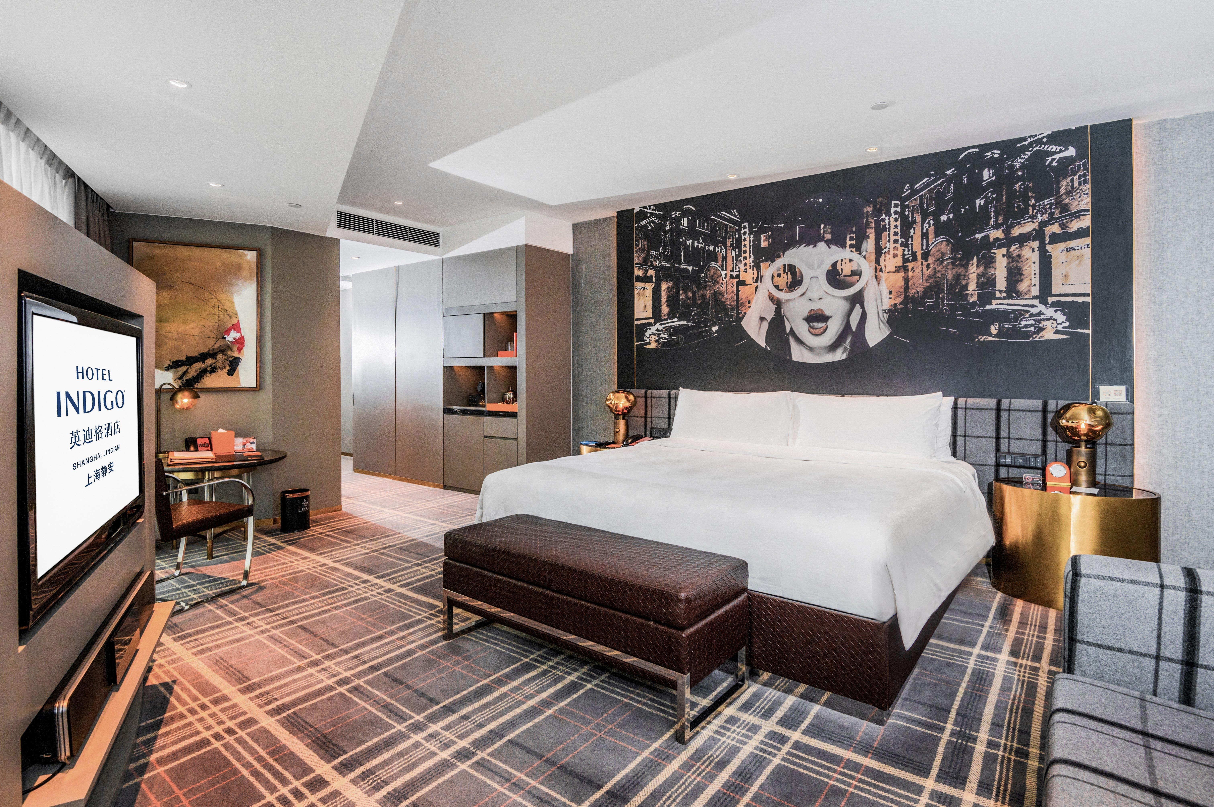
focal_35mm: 16
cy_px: 404
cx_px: 607
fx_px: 539
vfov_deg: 73.7
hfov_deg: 96.8
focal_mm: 16
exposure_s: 1/50
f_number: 9
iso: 200
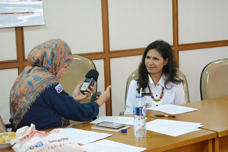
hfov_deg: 24.6
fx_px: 523
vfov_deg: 16.6
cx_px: 114
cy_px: 76
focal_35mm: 82
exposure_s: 1/80
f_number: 6.3
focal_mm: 55
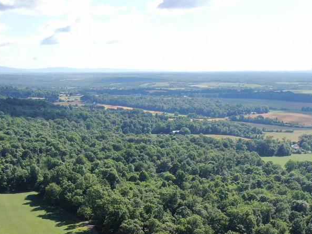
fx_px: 523
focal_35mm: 58
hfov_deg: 33.1
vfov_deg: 24.0
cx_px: 185
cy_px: 239
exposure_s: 1/800
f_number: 2.8
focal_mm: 4.39
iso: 100
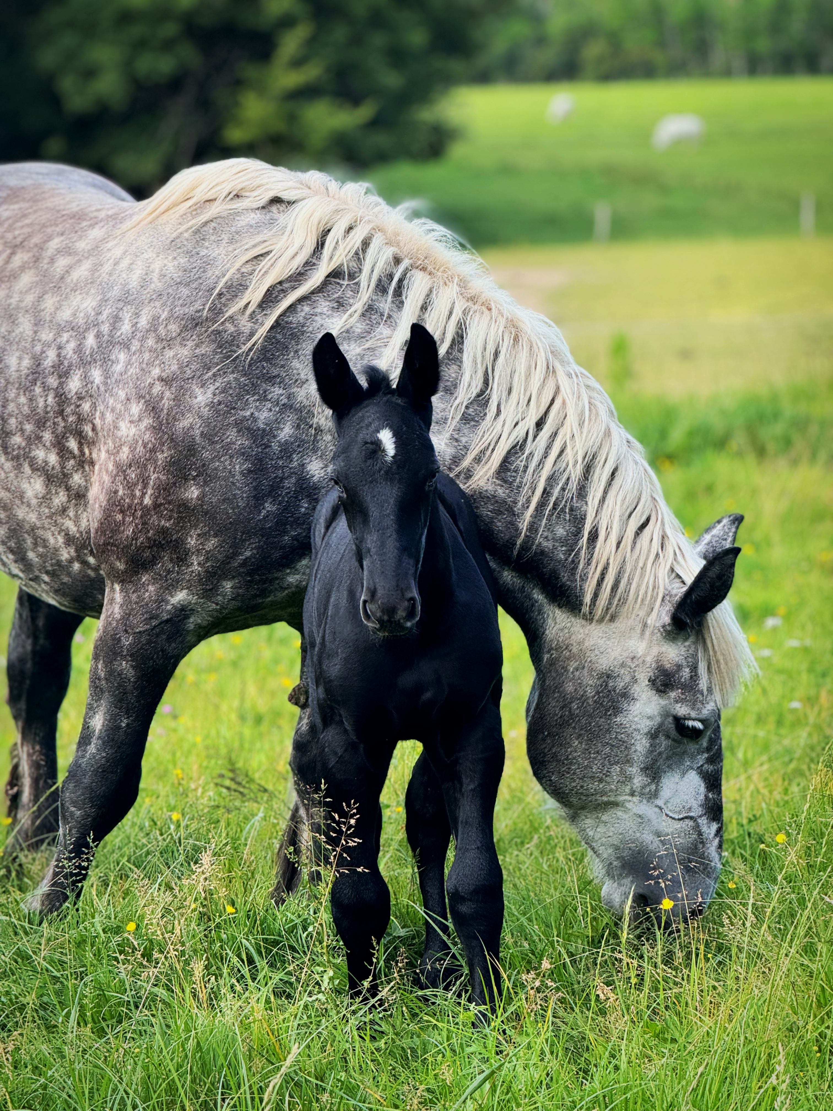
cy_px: 556
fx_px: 3850
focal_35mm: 120
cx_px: 416
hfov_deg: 12.3
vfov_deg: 16.4
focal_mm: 15.66
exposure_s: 1/152
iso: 50
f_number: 2.8
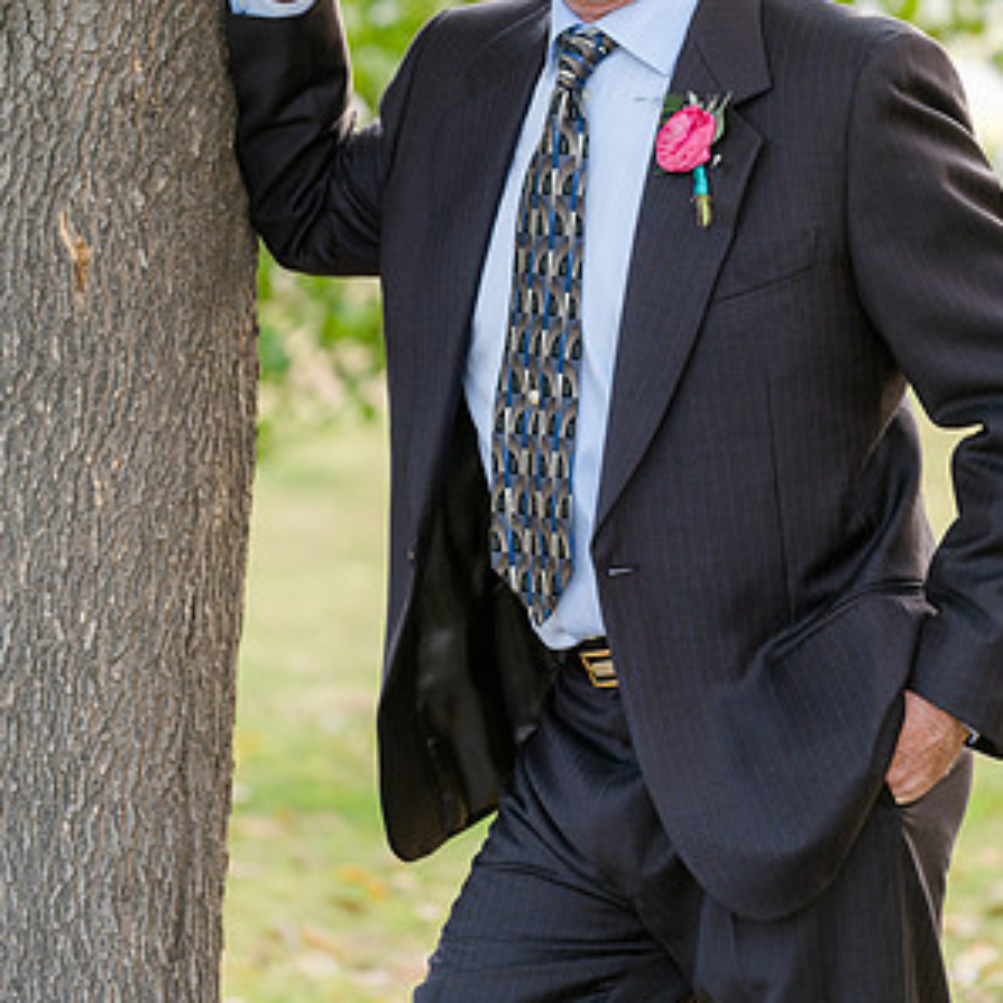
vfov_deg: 9.4
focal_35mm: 185
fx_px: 6065
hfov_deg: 9.5
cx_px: 502
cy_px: 269
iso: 800
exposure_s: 1/320
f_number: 4
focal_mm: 144
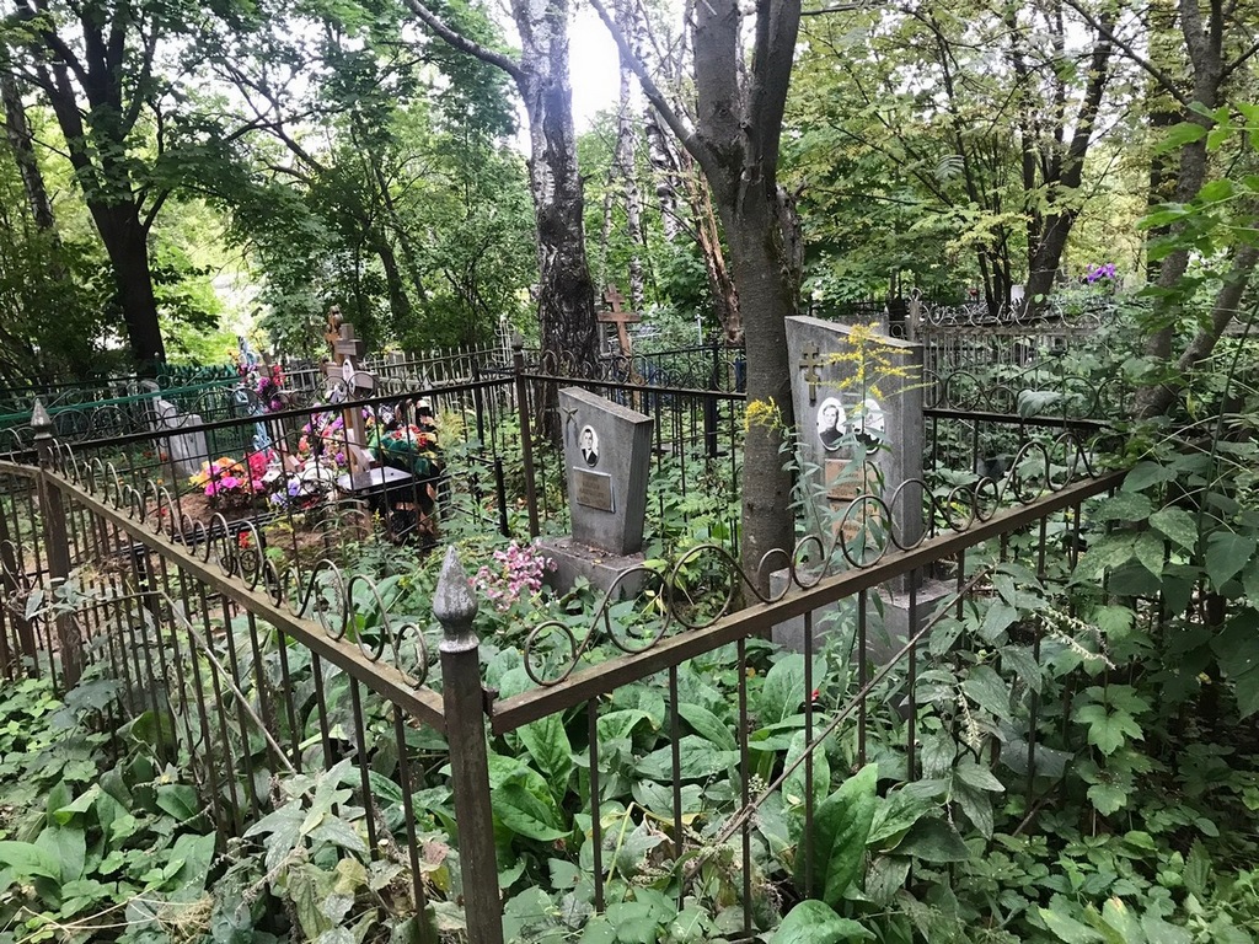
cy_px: 472
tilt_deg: -13.1
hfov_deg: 63.4
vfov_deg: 49.7
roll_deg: +5.5
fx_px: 1018
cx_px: 630
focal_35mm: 28
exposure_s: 1/25
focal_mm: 3.99
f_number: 1.8
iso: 32
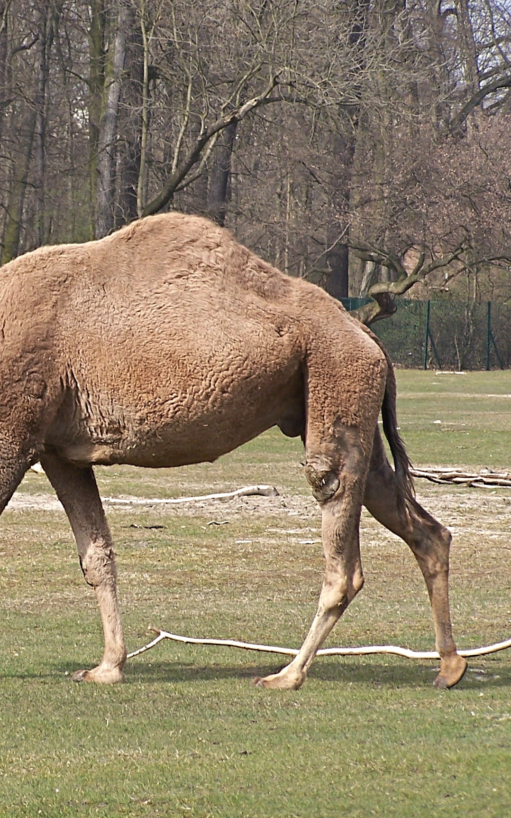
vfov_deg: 7.1
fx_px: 6593
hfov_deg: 4.4
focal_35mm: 296
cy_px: 409
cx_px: 83
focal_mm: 34.6
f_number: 3.6
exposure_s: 1/500
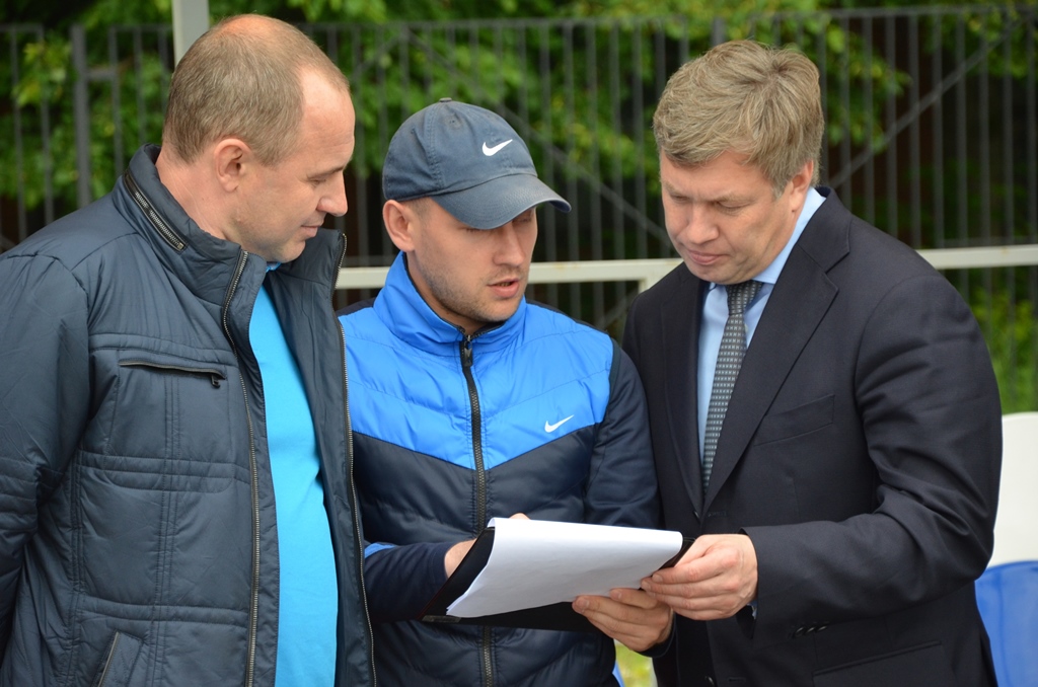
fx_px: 4531
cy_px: 344
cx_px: 519
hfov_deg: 13.1
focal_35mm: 158
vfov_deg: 8.7
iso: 800
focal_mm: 105
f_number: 5.6
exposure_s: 1/160
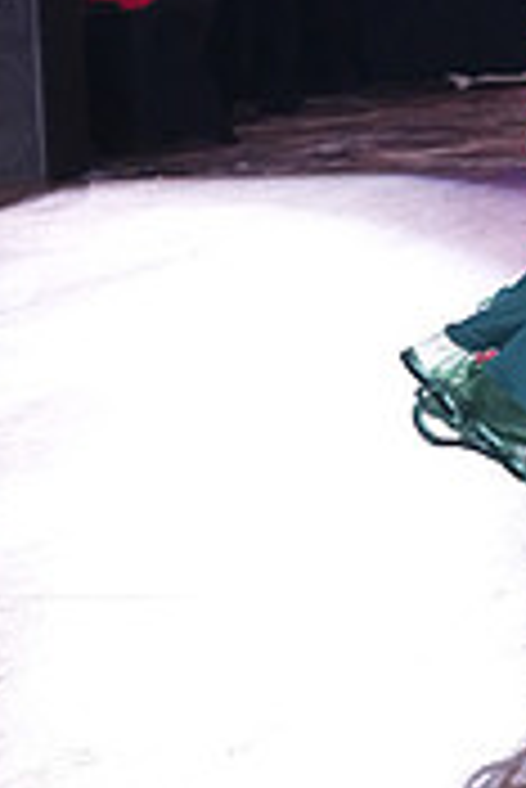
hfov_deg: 6.1
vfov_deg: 8.9
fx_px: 4921
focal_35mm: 225
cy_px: -405
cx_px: 672
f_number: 5.6
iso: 5000
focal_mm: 68
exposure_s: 1/320
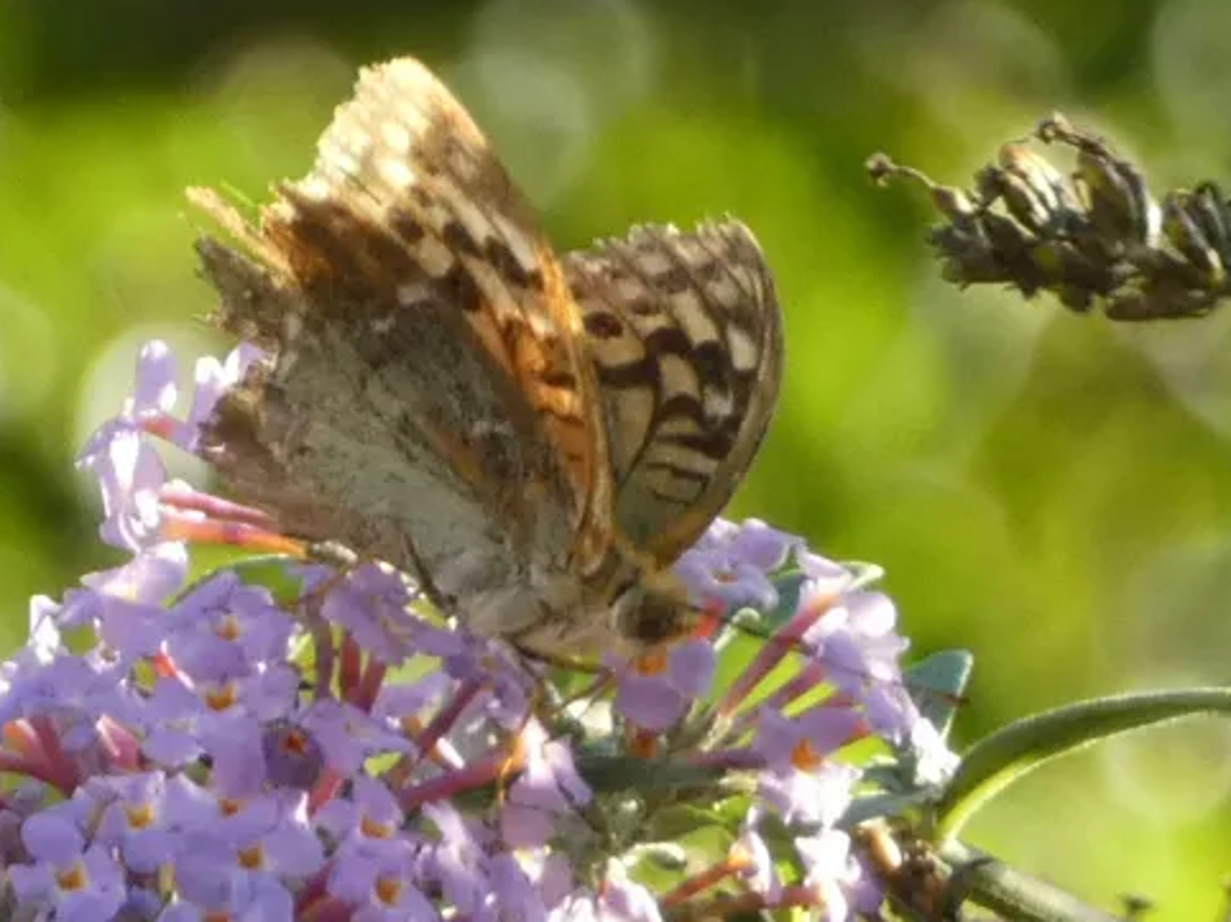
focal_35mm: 664
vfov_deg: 2.2
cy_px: 452
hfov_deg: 3.0
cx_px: 462
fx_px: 23601
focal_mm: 89.5
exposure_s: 1/100
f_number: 5.6
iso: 320
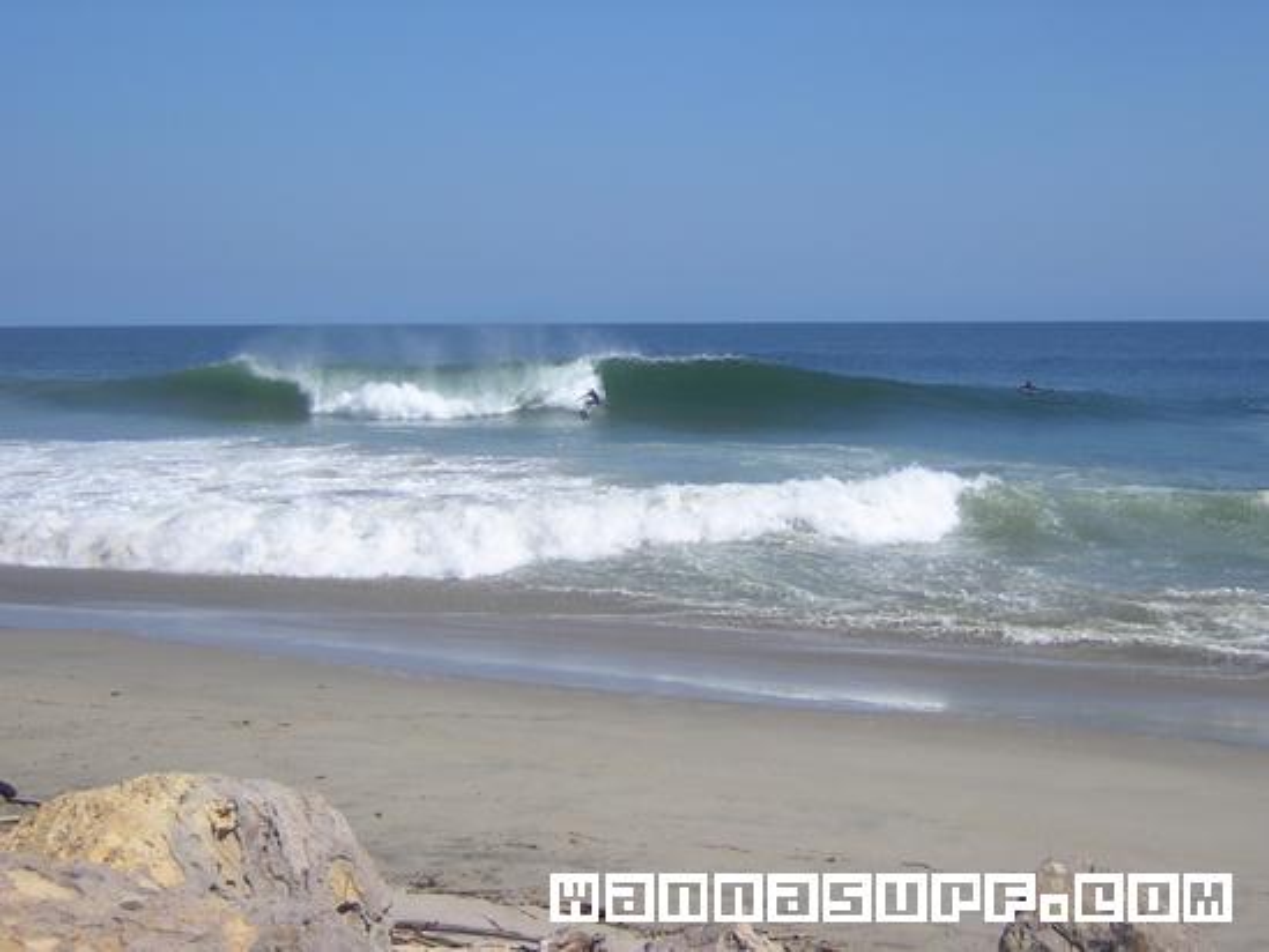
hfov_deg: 29.4
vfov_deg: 22.3
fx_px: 2420
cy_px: 476
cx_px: 634
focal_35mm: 66
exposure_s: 1/1033
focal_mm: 8.6
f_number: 3.5
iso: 100
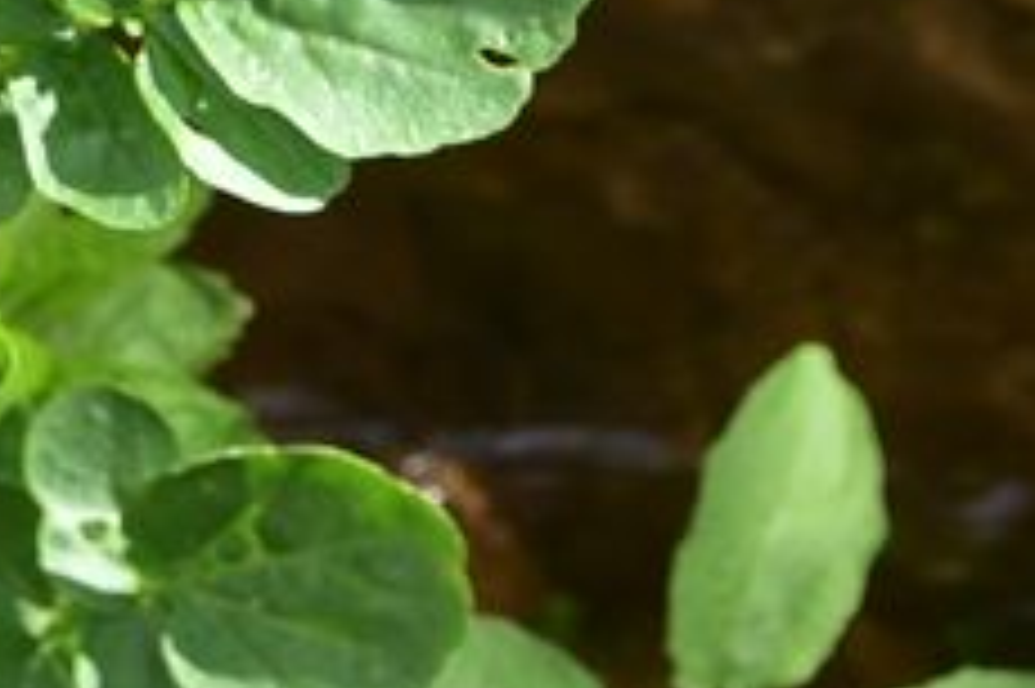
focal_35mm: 283
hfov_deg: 7.2
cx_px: -243
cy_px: -713
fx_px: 8130
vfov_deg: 4.8
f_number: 8
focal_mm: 50
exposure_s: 1/160
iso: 200
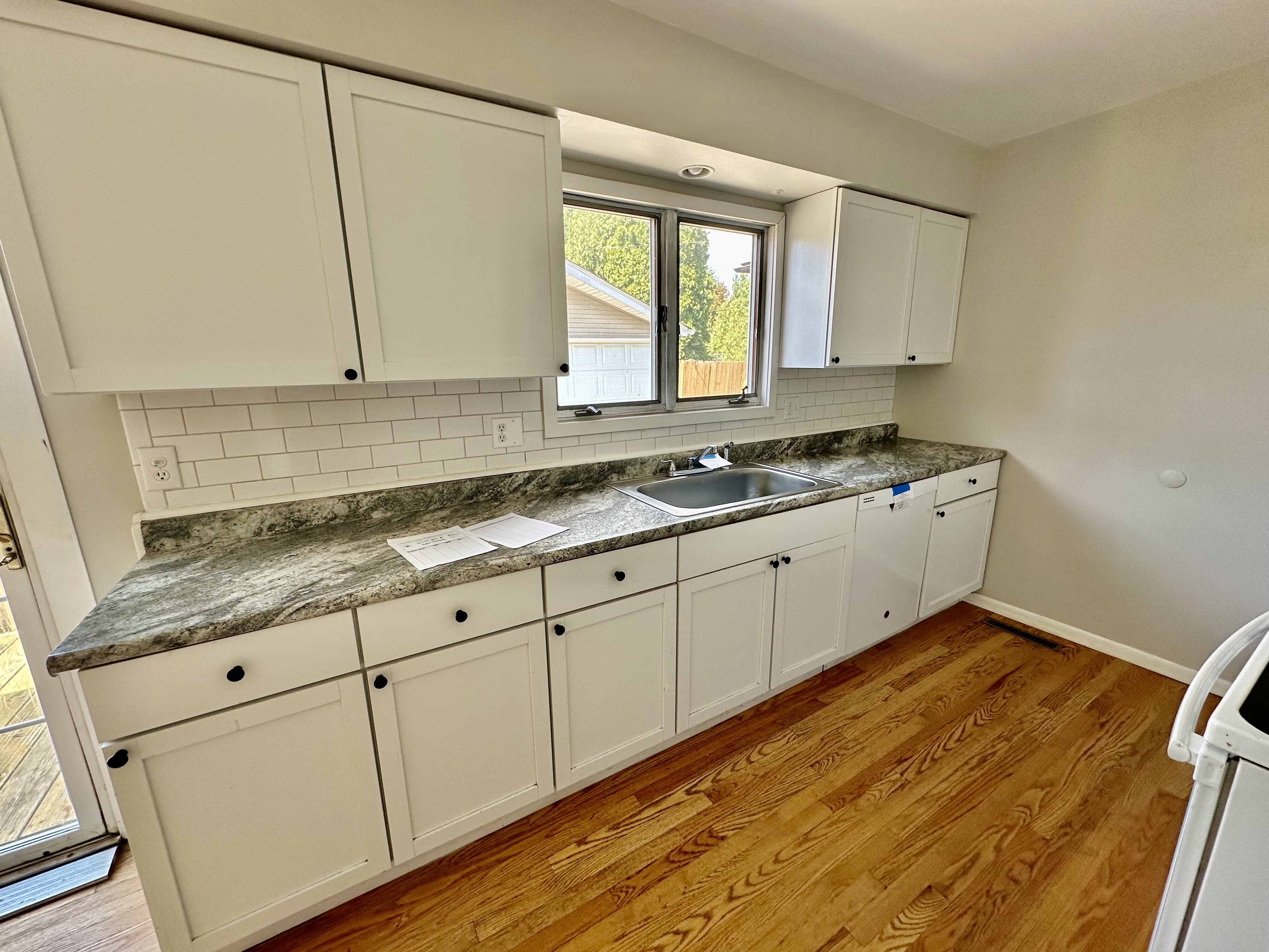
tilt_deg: -12.5
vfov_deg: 85.7
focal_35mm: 14
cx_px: 634
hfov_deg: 102.1
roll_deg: +0.5
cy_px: 476
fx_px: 513
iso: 64
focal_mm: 2.22
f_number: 2.2
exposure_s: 1/99
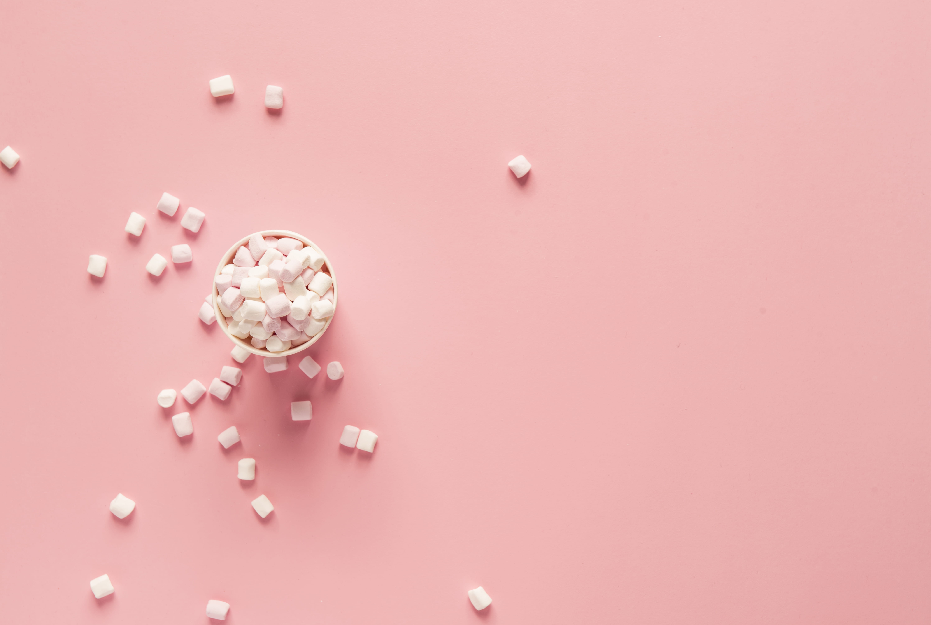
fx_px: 1814
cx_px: 466
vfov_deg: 19.5
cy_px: 312
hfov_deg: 28.8
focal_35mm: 70
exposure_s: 1/10
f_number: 11
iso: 100
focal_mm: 70
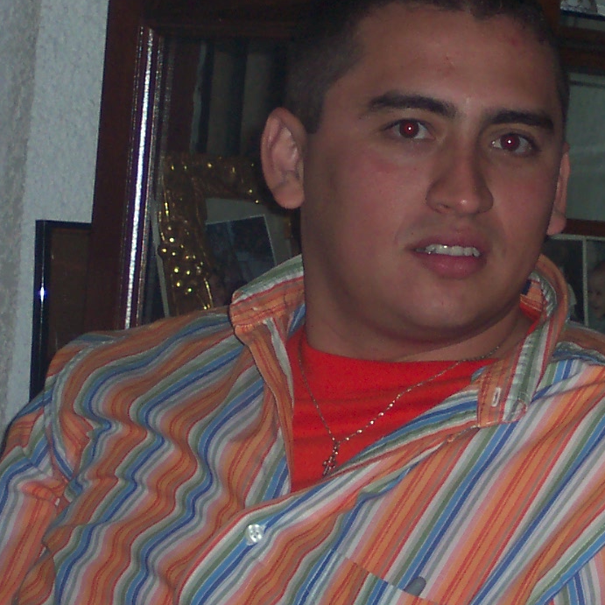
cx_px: 662
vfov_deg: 8.9
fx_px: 3895
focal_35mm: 197
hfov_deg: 8.8
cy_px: 269
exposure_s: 1/60
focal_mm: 18.7
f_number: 4
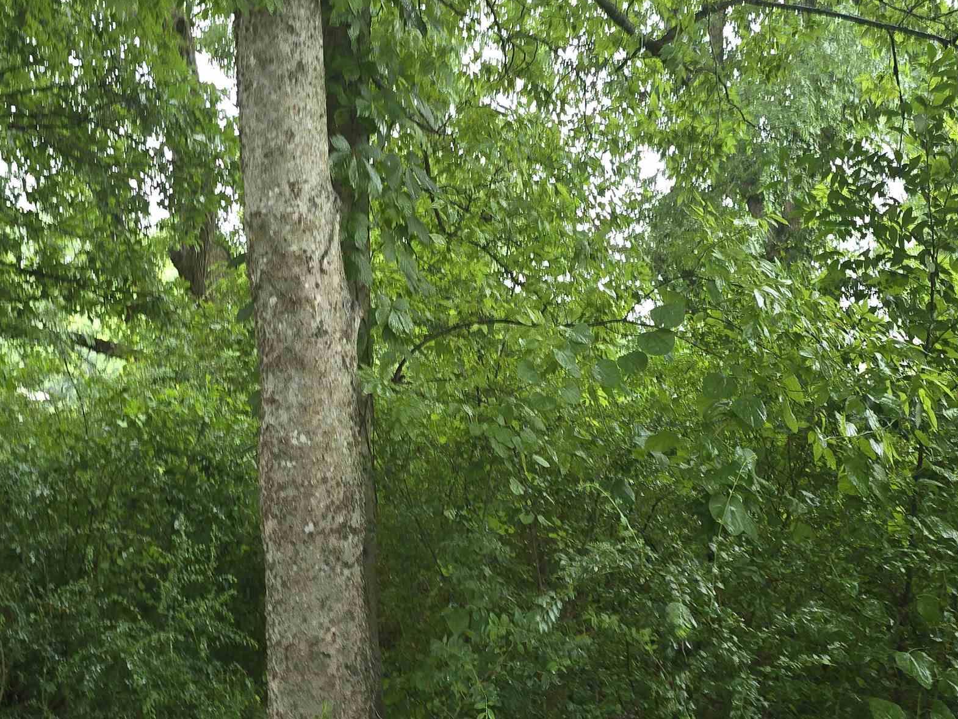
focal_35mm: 45
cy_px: 378
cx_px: 332
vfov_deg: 32.2
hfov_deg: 41.6
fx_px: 1246
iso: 100
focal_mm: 6.3
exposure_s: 1/24
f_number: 1.7
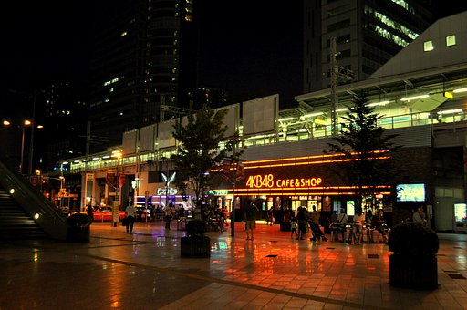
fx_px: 466
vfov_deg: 36.8
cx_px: 234
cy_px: 155
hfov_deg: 53.2
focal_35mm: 36
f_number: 4
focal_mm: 24
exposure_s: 1/30
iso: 1400
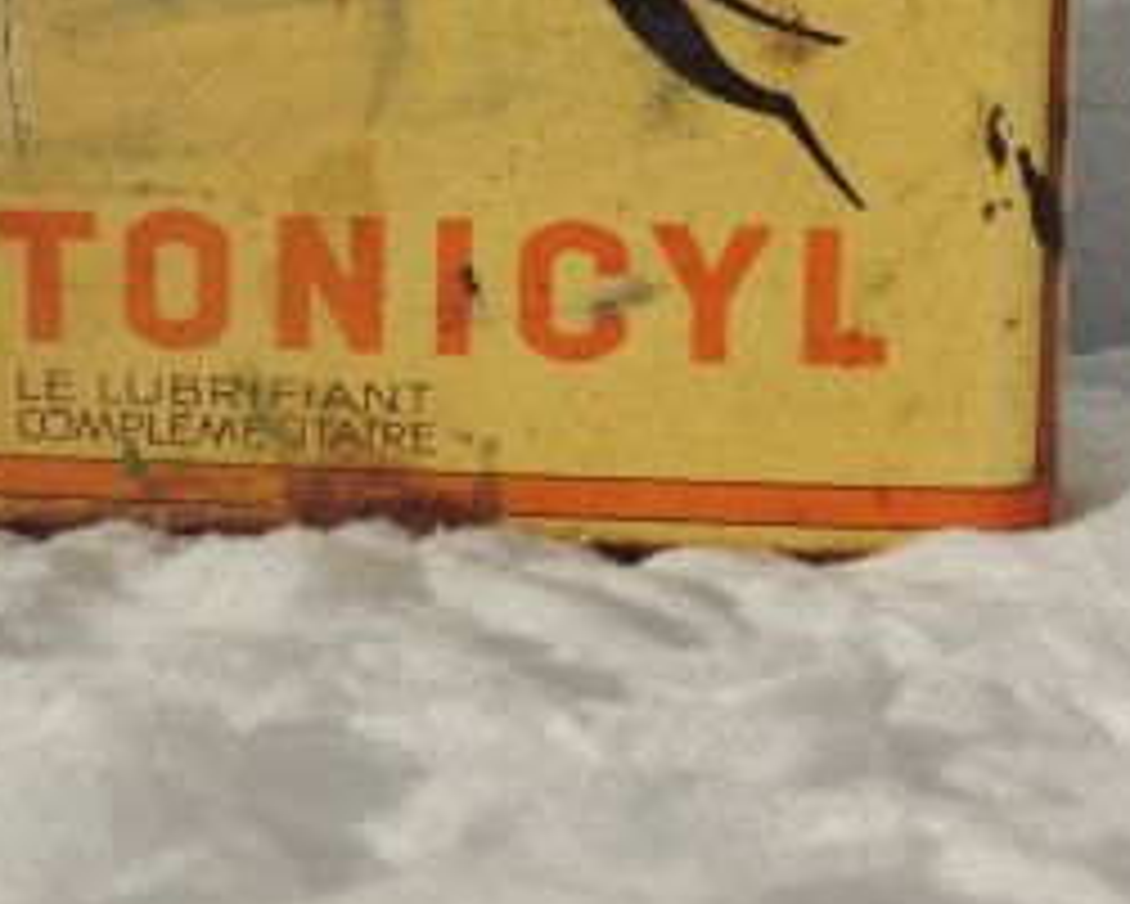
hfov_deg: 27.0
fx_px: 2342
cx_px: 383
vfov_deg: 21.3
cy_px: 72
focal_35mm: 70
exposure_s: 1/1250
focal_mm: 5.3
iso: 80
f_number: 3.5
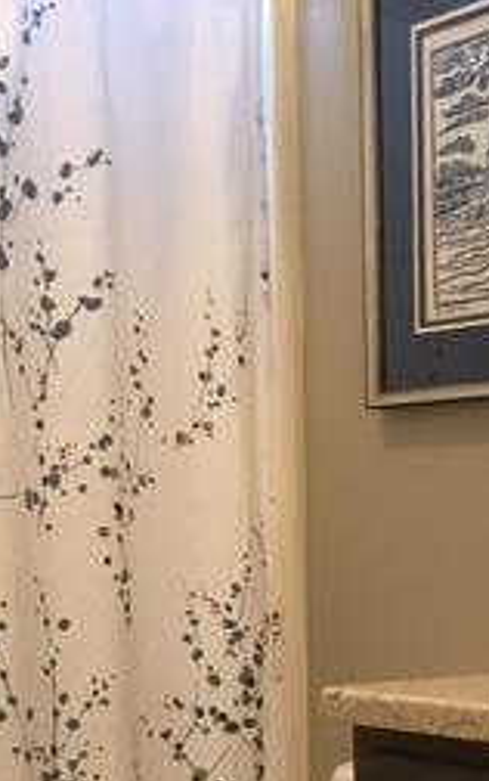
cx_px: 458
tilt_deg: -4.8
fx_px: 1659
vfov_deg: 25.6
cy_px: 716
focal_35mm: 78
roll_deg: +0.4
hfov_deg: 16.5
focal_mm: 4.15
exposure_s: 1/30
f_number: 2.2
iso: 160
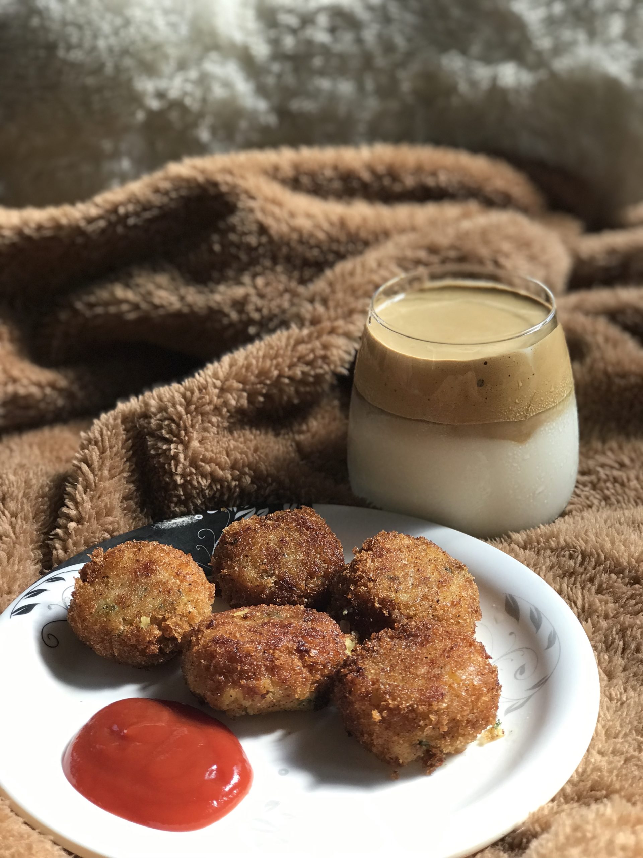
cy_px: 429
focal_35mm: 57
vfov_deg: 33.8
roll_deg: +3.0
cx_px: 322
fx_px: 1412
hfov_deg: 25.7
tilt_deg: -25.5
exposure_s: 1/50
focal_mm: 6.6
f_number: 2.8
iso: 25
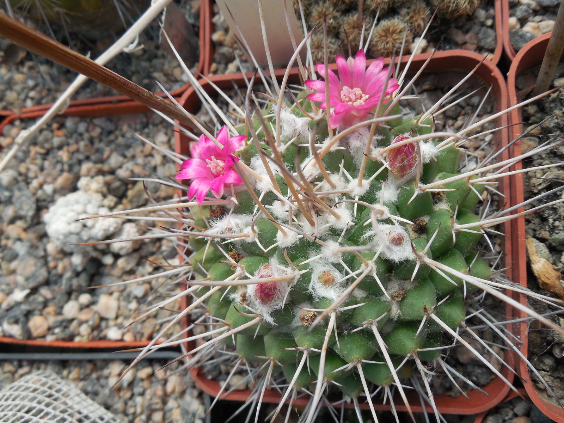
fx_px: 505
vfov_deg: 45.4
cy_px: 212
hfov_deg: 58.4
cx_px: 282
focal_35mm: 31
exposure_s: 1/500
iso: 125
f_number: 3.6
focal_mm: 5.6
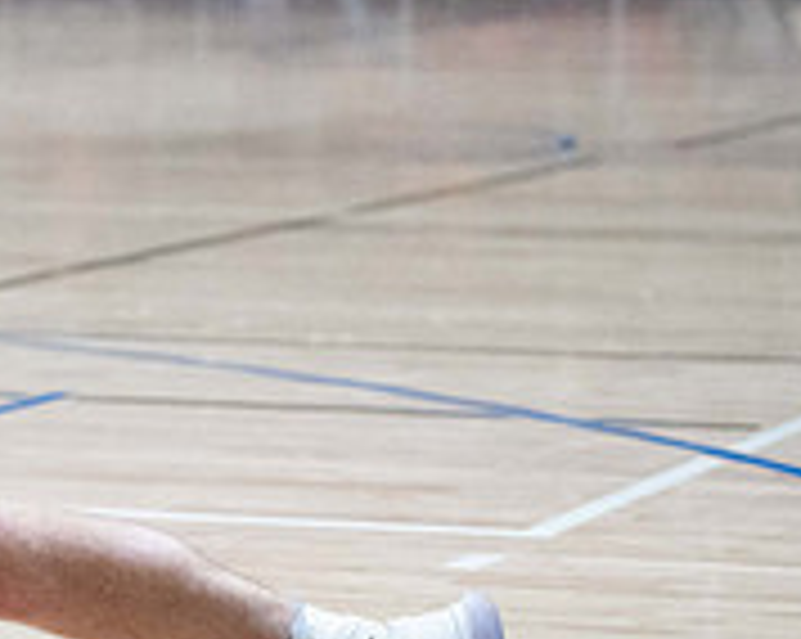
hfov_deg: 8.8
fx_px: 5068
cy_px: -38
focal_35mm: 214
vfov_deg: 7.2
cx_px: -432
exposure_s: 1/800
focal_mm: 70
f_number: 2.8
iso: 10000
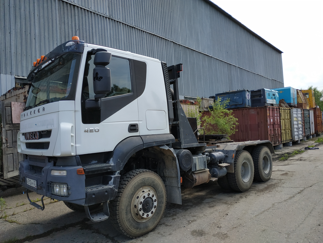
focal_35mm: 24
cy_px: 122
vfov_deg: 56.8
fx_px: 224
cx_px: 162
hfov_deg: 71.6
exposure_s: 1/1783
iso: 250
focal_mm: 3.94
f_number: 1.9
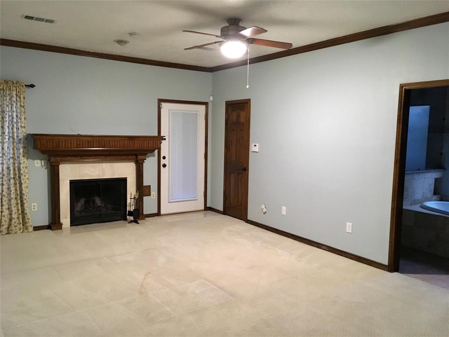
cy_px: 168
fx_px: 376
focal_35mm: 29
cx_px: 224
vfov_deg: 48.2
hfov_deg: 61.7
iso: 200
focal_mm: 4.15
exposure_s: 1/20
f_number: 2.2
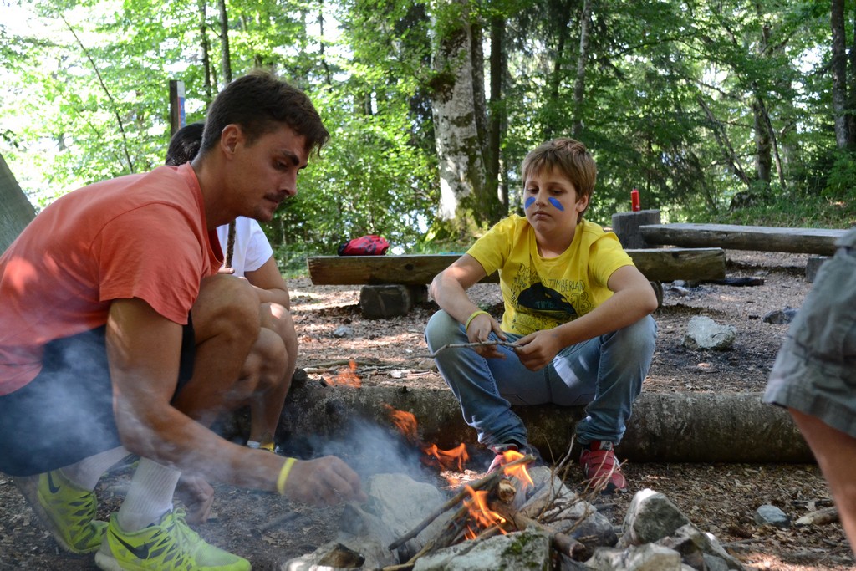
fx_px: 1213
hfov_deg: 38.9
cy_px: 286
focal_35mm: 51
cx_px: 428
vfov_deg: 26.5
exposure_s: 1/160
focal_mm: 34
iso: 1600
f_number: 6.3
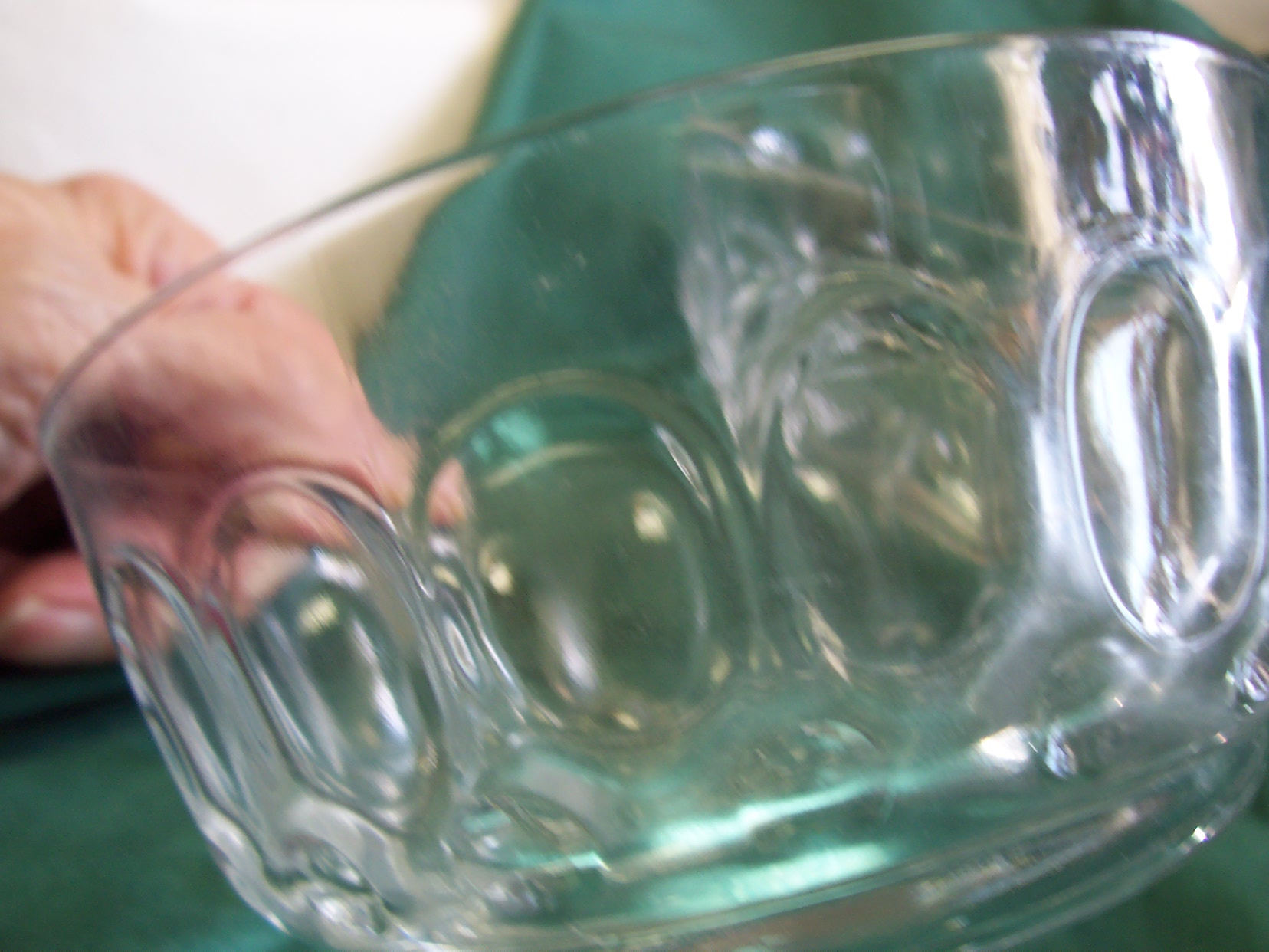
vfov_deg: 38.7
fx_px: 1356
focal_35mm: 37
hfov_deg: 50.1
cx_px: 634
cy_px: 476
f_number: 2.8
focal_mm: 5.6
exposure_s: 1/45
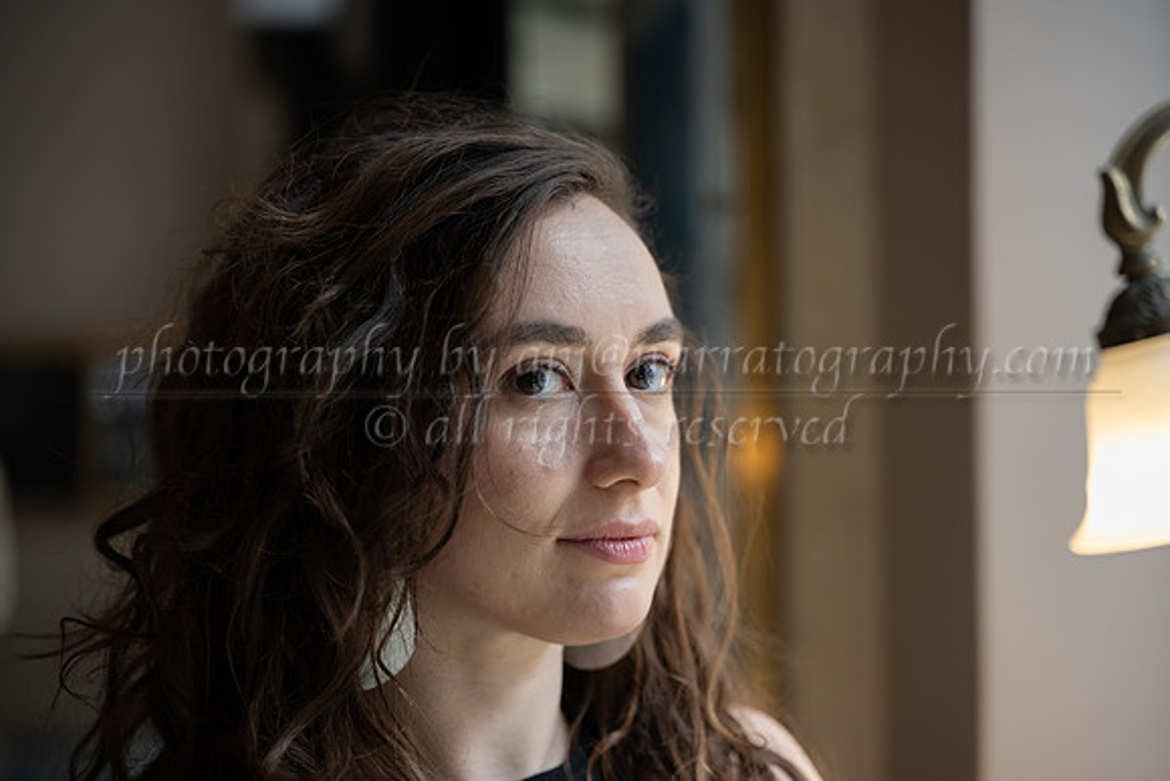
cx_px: 585
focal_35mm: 75
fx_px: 2438
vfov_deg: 18.2
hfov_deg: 27.0
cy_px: 390
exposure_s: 1/500
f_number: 2.8
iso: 800
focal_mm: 75
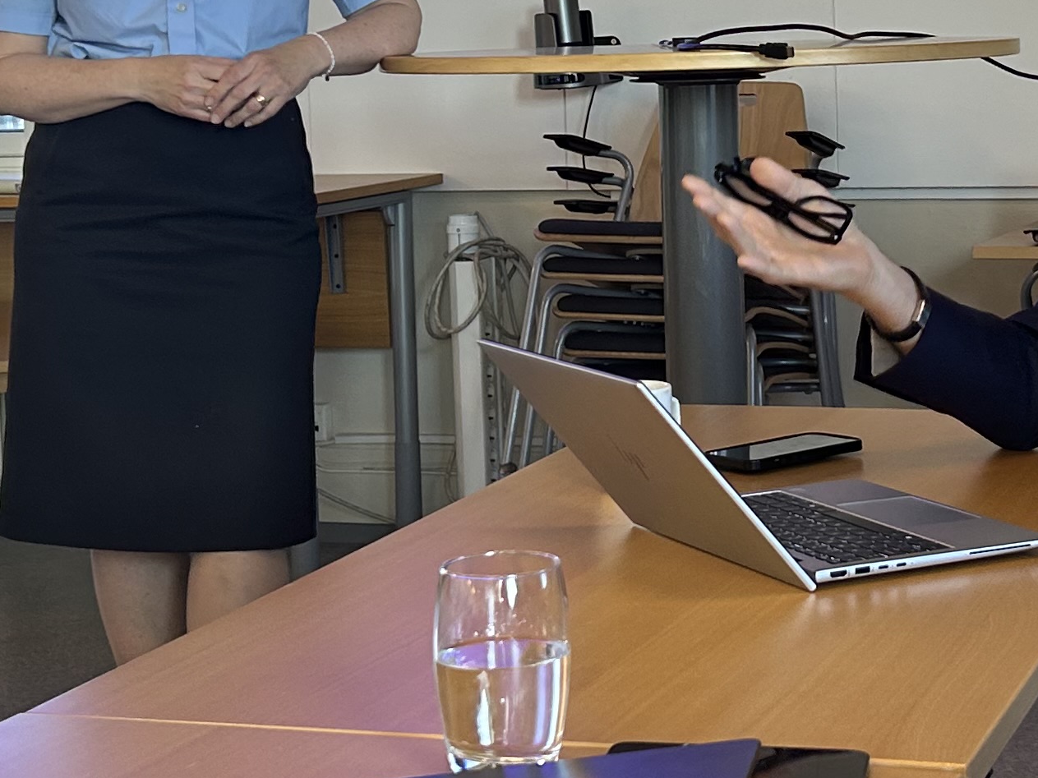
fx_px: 2489
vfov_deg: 17.6
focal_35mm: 83
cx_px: 730
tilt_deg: -2.6
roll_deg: +1.9
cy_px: 145
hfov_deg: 23.4
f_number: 1.5
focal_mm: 5.7
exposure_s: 1/50
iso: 100
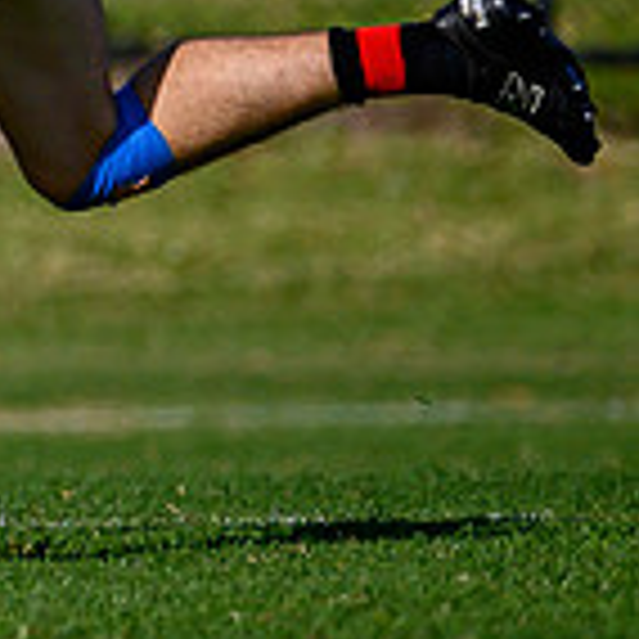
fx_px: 70862
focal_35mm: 3393
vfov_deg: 0.5
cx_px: -1467
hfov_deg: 0.5
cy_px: -336
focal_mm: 500
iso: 125
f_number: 4
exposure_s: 1/2500
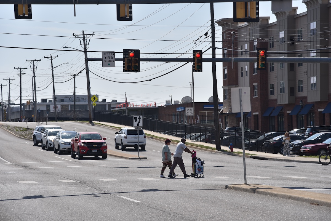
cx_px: 166
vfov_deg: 11.4
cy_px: 110
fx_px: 1104
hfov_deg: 17.1
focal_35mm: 120
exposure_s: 1/1600
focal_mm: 120
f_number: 6.3
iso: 200
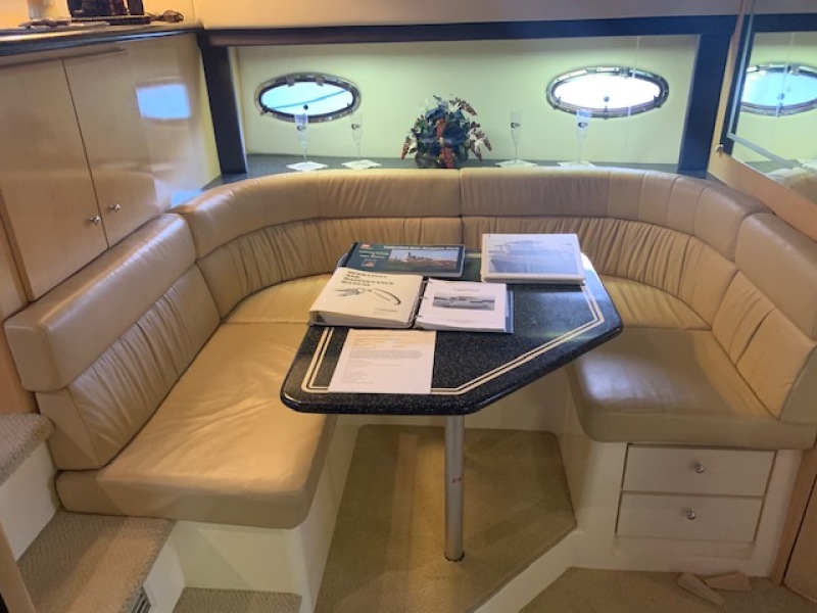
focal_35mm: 26
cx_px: 408
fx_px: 614
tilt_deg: -24.6
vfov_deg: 53.1
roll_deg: +1.1
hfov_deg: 67.3
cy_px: 306
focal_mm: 4.25
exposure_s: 1/30
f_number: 1.8
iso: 320
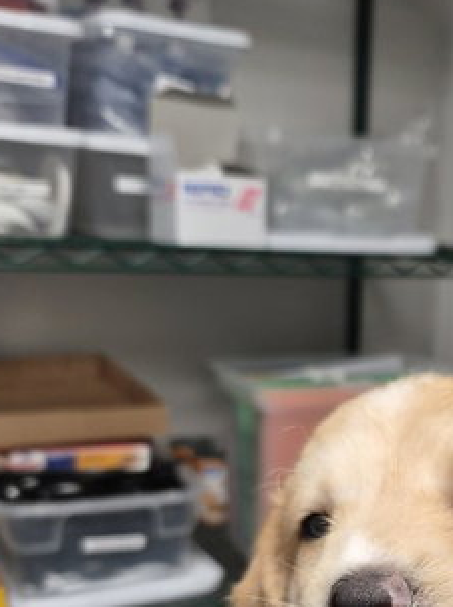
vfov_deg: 35.6
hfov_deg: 26.6
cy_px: 533
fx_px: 892
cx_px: 475
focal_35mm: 51
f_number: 1.8
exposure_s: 1/120
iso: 100
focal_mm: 5.4
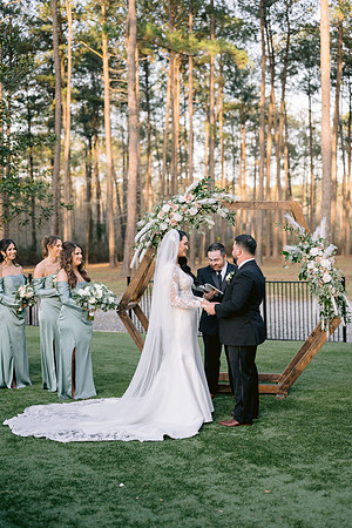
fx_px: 733
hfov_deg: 27.0
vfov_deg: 39.6
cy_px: 264
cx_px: 176
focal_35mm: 50
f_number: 2.2
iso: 400
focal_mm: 50
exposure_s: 1/800
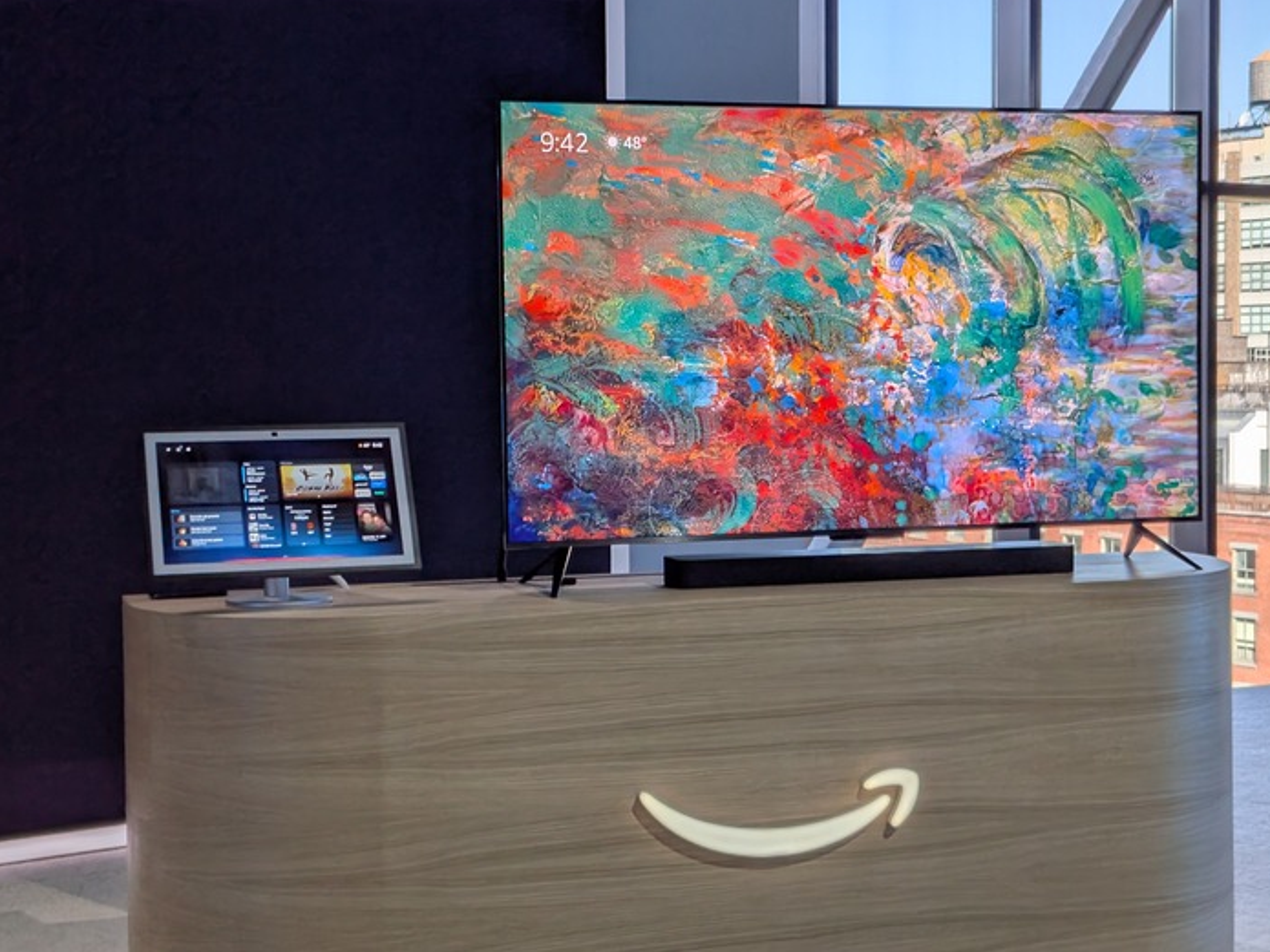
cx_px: 636
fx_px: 2018
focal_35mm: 55
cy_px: 438
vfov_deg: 26.5
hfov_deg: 34.9
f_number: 1.7
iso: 42
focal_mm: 4.53
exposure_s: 1/396
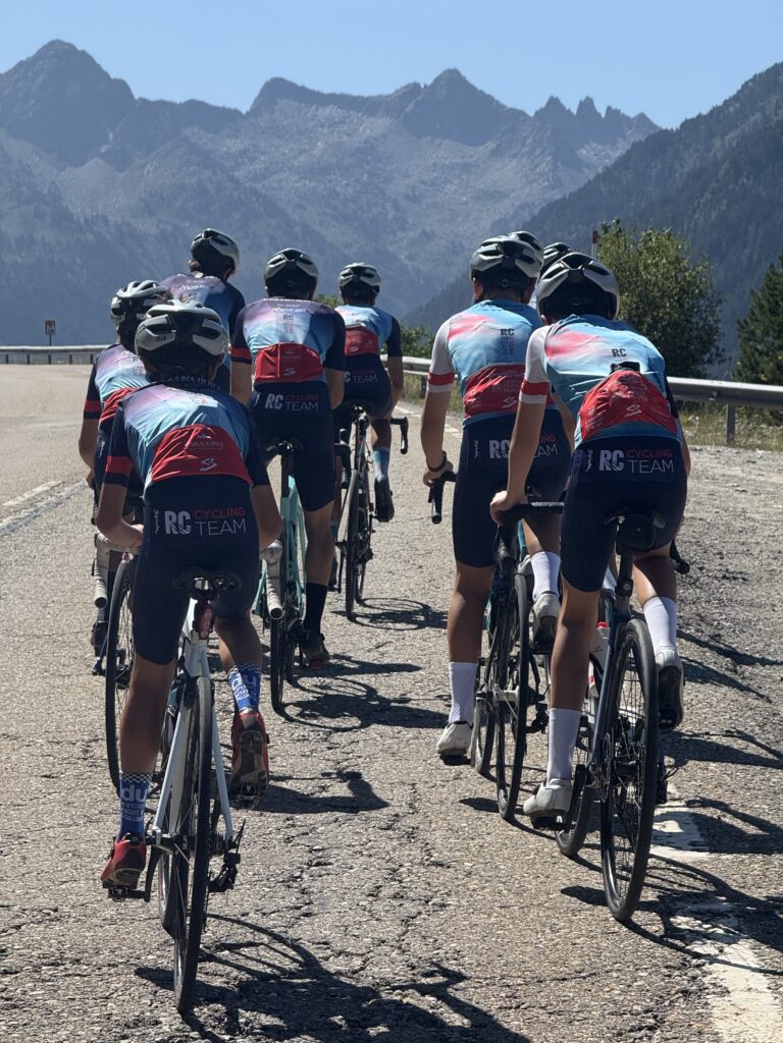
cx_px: 392
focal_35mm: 120
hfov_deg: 12.3
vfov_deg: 16.4
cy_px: 522
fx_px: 3619
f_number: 2.8
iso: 50
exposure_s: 1/1546
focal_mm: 15.66
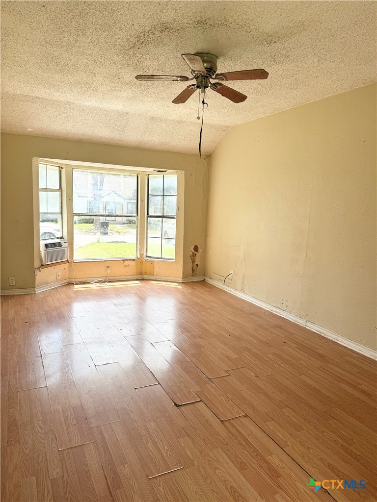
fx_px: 349
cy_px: 251
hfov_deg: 56.8
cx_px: 188
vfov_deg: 71.6
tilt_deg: -8.5
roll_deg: -3.4
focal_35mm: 24
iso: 80
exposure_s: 1/757
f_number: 1.78
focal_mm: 6.76
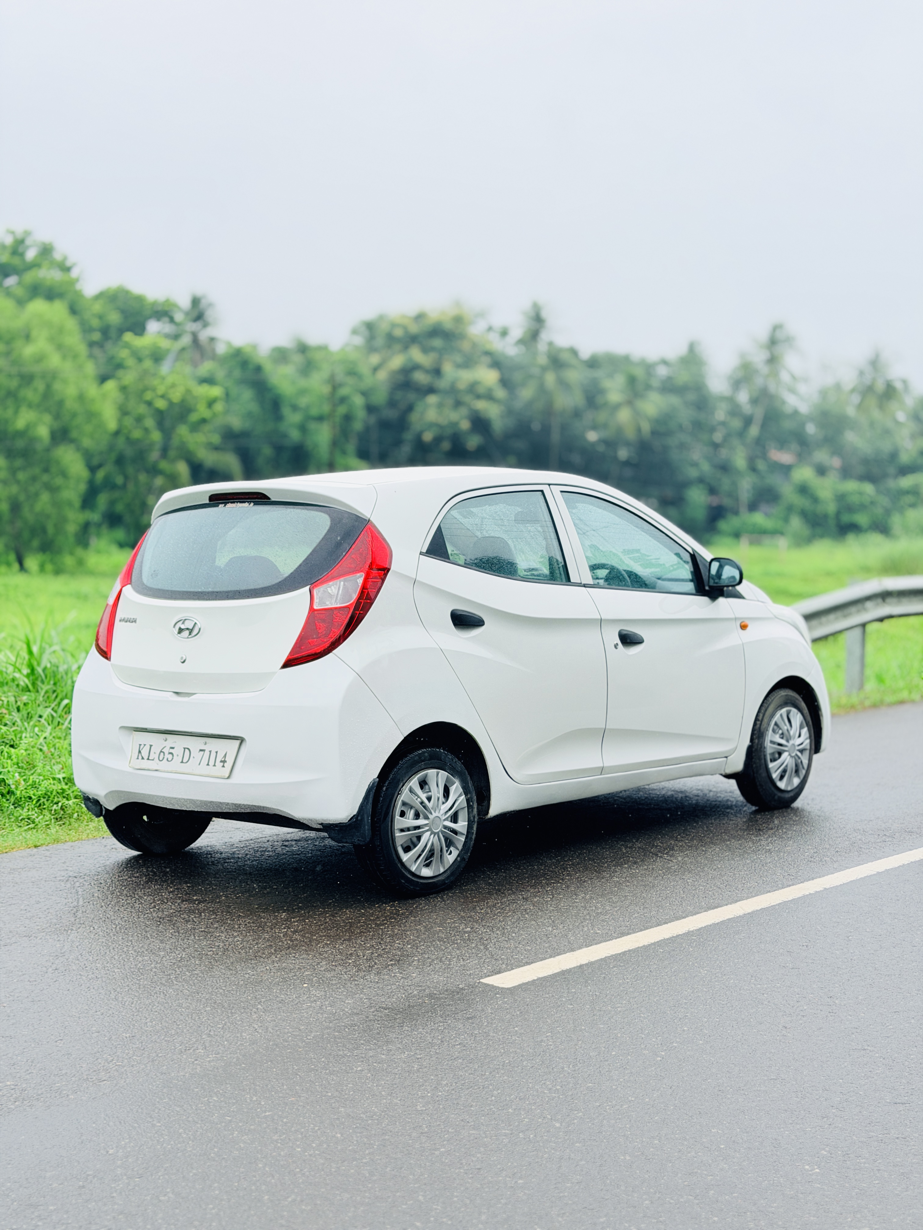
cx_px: 462
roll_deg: -1.1
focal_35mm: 48
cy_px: 615
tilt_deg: -2.9
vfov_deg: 39.7
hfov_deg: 30.3
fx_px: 1706
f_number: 1.78
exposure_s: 1/3891
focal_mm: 6.76
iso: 64
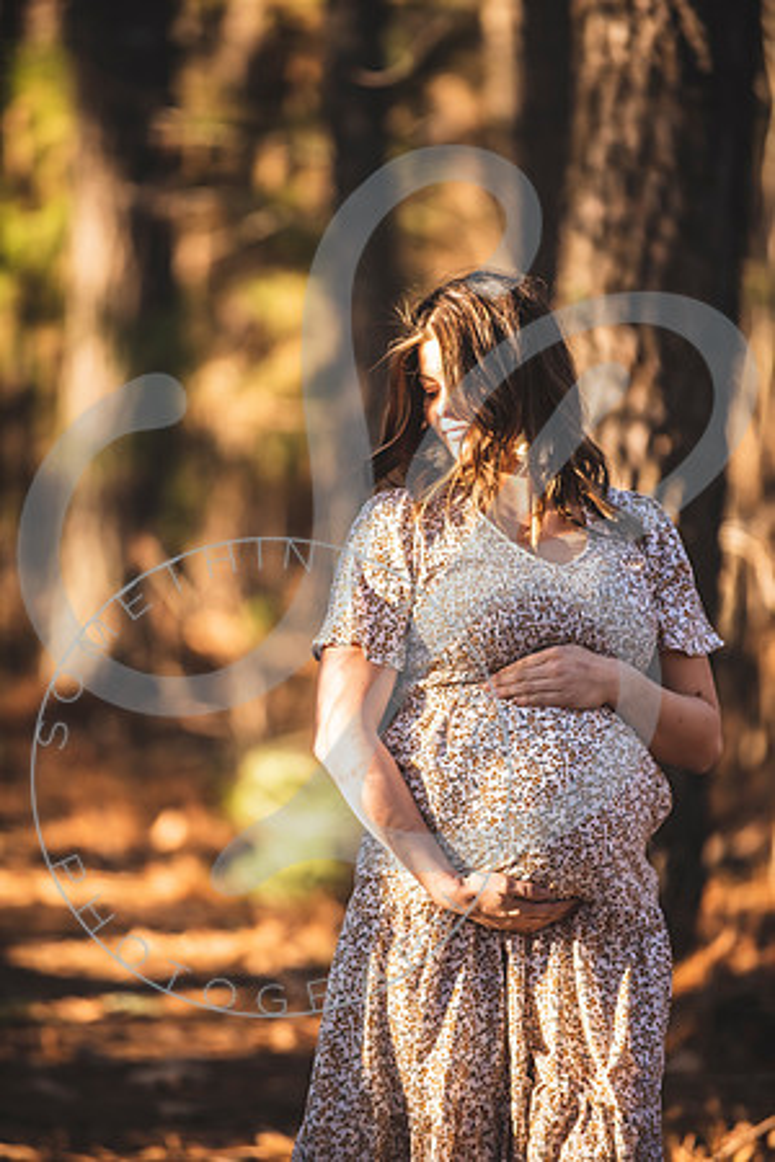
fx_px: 6458
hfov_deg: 6.9
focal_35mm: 200
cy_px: 581
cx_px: 388
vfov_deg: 10.3
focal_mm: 200
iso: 500
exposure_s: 1/400
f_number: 2.8
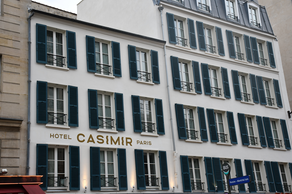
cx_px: 147
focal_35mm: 52
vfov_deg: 26.0
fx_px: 422
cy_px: 98
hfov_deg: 38.2
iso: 220
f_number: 5.6
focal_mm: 34
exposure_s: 1/250
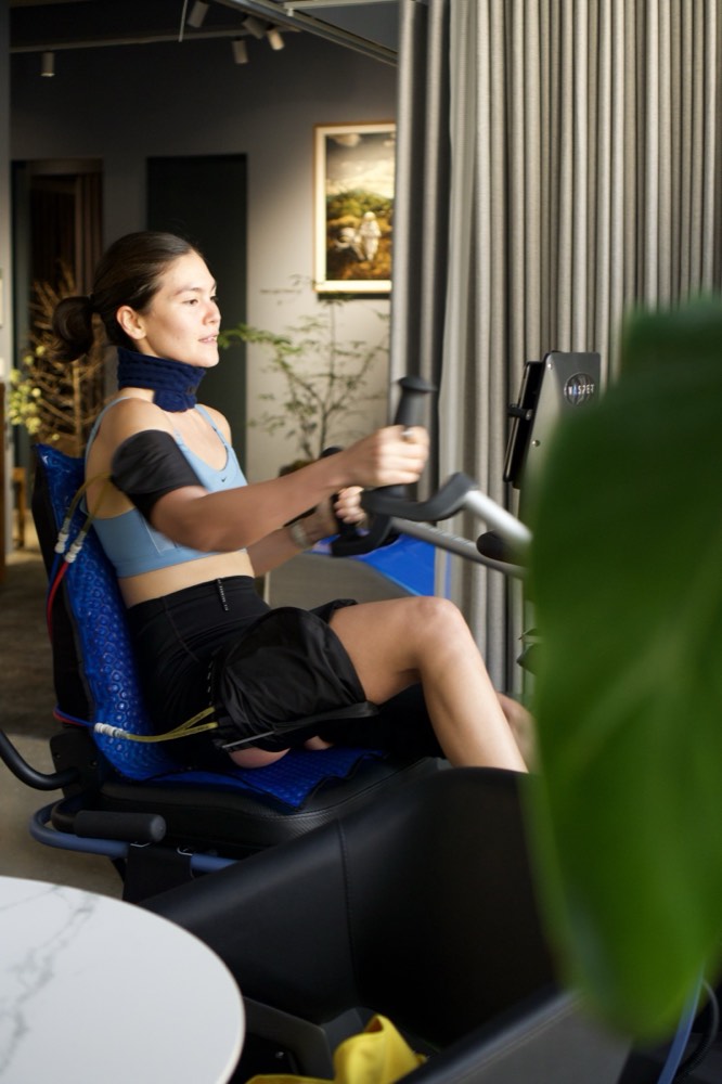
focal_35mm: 52
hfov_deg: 25.7
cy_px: 542
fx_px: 1580
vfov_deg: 37.9
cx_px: 361
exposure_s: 1/125
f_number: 2.8
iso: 1000
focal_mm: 35
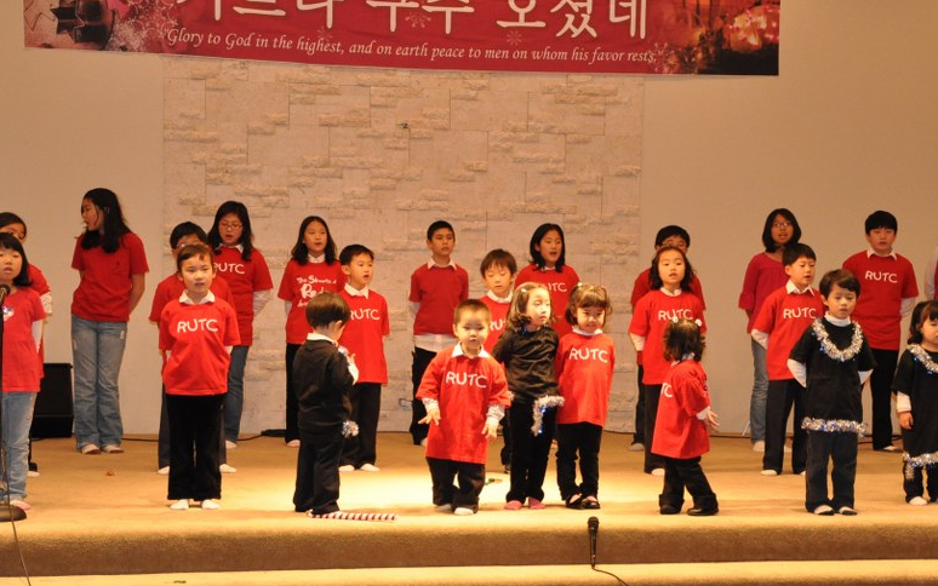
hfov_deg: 29.1
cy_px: 366
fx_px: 1807
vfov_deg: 18.4
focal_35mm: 71
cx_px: 469
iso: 1600
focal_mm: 35
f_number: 4.5
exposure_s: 1/60
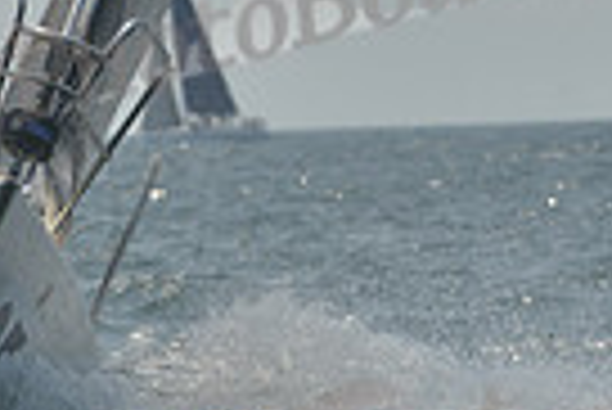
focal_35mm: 1021
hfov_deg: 2.0
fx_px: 17375
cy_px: 304
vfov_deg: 1.4
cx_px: -225
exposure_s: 1/1000
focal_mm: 240
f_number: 9
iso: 280
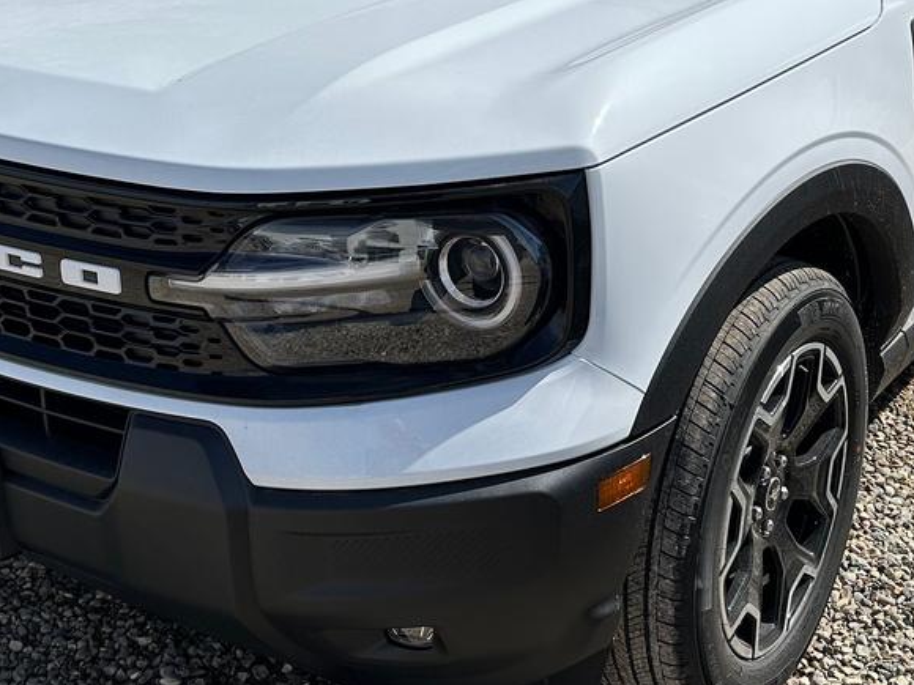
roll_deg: +1.2
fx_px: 1399
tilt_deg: -18.9
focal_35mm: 53
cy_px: 225
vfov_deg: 27.3
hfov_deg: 36.1
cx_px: 525
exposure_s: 1/6623
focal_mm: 6.86
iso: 80
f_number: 1.78
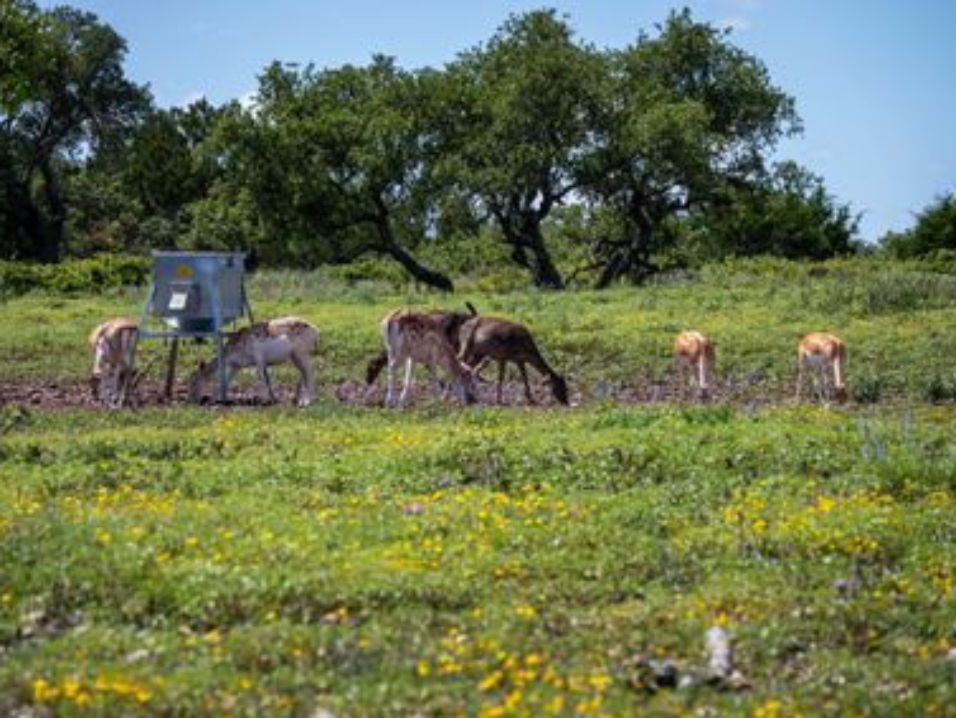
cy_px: 360
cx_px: 459
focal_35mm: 197
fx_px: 5442
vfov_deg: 7.5
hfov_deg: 10.0
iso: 100
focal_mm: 120
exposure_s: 1/500
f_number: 5.6
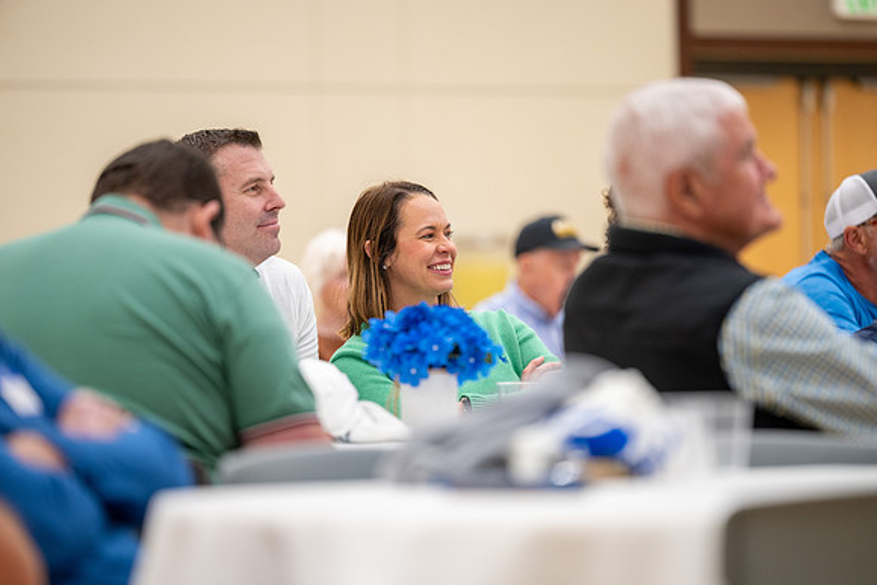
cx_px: 438
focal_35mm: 200
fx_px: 4873
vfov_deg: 6.9
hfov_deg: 10.3
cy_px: 292
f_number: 2.8
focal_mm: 200
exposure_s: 1/160
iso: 1250
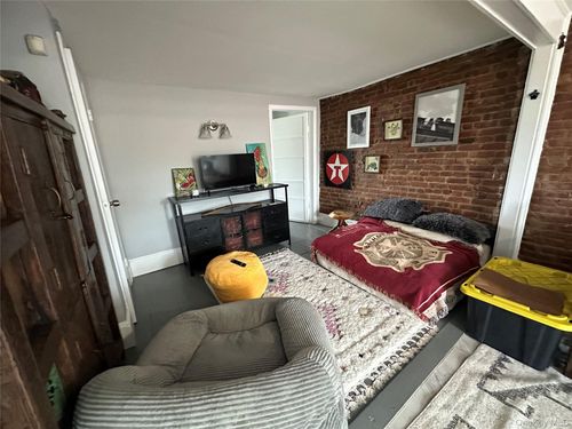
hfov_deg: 102.1
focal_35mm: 14
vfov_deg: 85.7
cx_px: 286
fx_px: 231
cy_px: 214
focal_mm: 2.22
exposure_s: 1/60
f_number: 2.2
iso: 1000
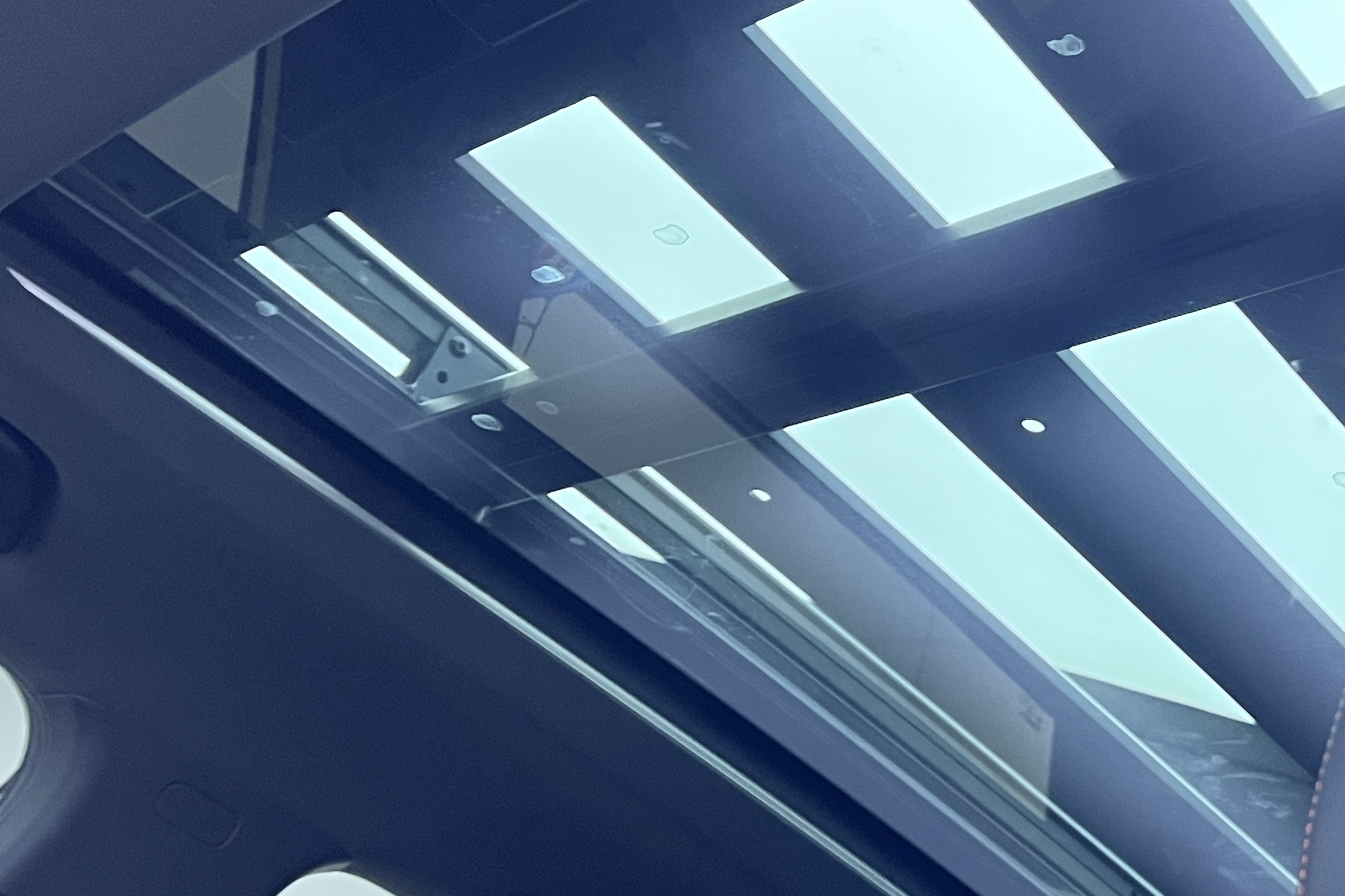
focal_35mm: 58
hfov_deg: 33.3
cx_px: 1108
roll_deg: -19.1
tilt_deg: +32.8
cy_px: 454
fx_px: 2167
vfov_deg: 23.4
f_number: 1.5
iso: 400
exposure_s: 1/33
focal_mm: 5.7
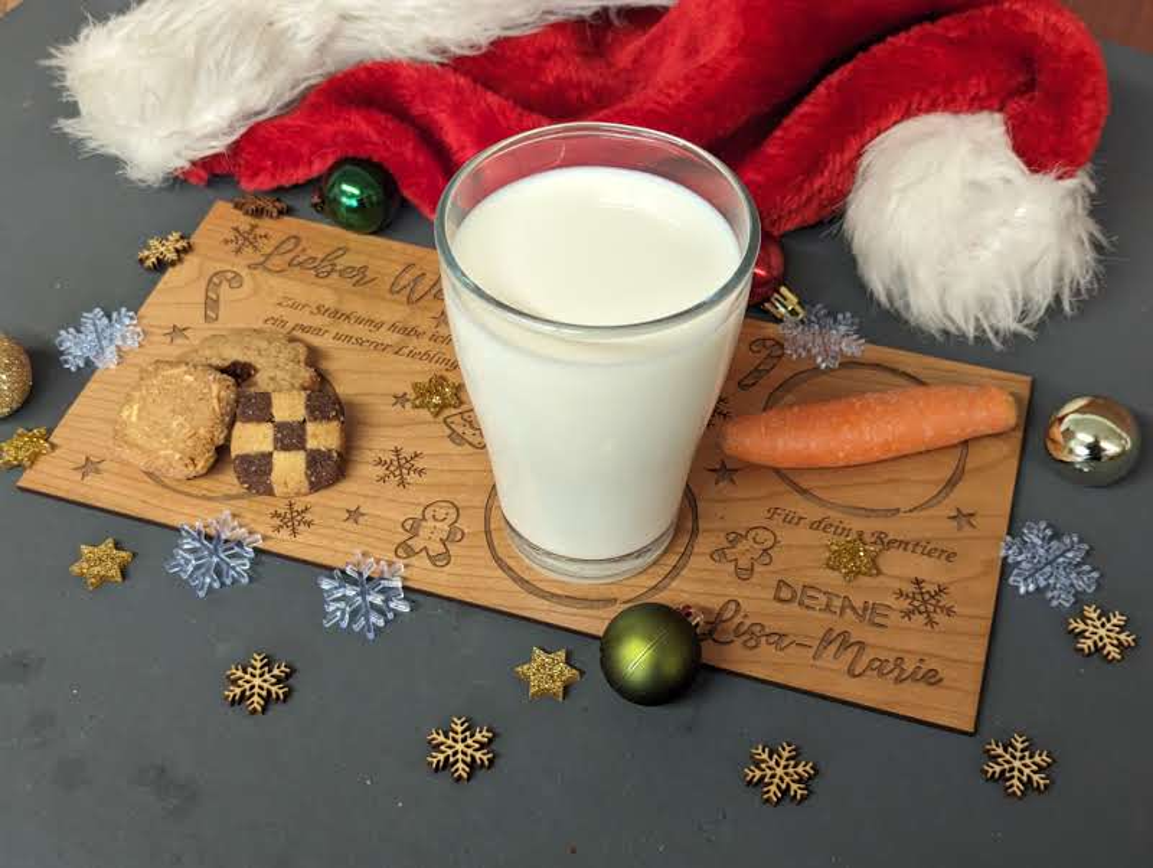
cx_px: 576
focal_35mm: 48
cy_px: 434
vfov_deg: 30.3
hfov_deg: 39.6
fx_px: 1601
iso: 212
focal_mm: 6.81
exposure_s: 1/50
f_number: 1.85
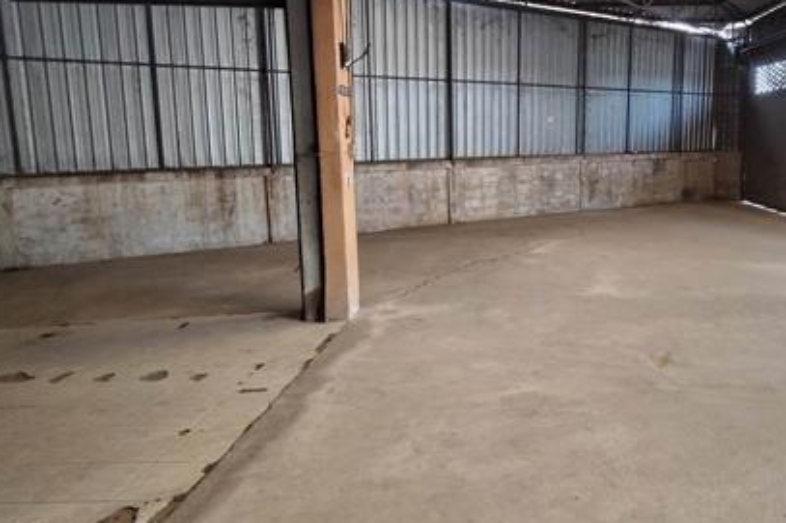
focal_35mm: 27
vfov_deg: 47.6
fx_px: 589
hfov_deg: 65.4
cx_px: 533
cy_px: 207
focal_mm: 1.67
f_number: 2.2
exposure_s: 1/50
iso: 109
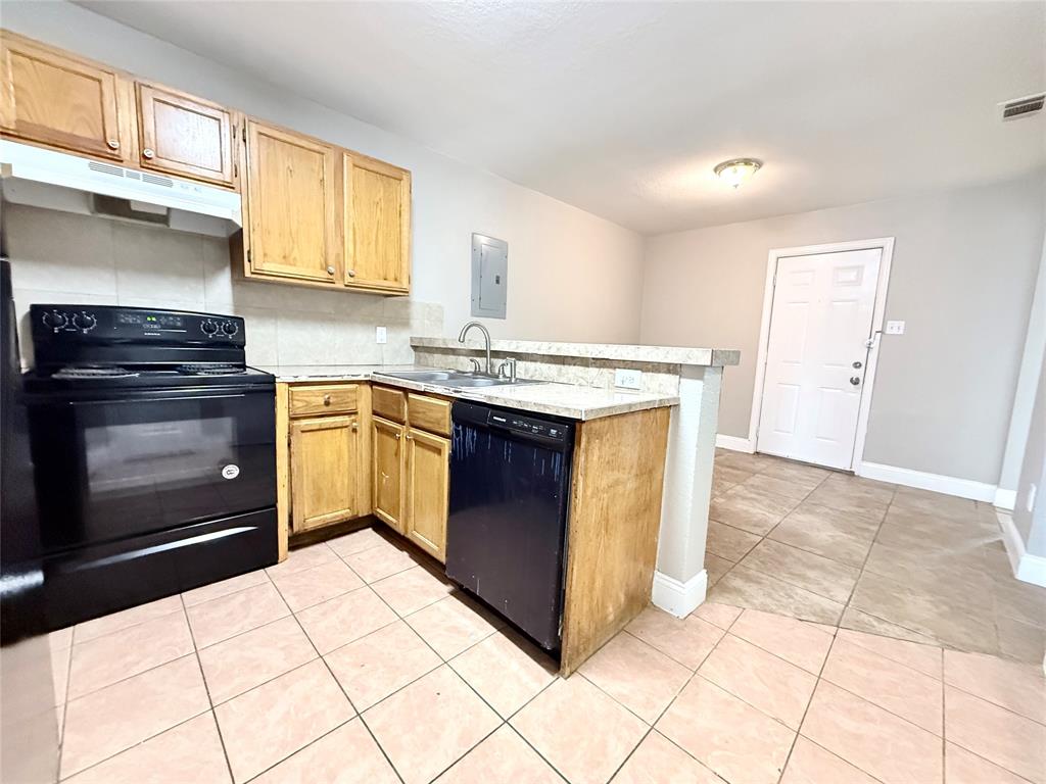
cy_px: 392
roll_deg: -2.3
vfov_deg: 85.7
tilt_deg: -7.2
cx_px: 523
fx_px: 423
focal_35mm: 14
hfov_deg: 102.1
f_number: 2.2
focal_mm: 2.22
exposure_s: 1/40
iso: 1000
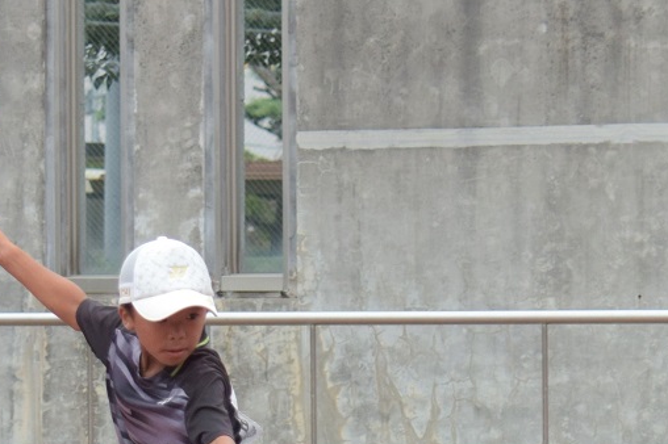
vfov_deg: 7.5
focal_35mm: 183
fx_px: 3393
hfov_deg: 11.2
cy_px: 394
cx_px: 280
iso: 500
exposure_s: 1/1600
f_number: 4.5
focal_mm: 62
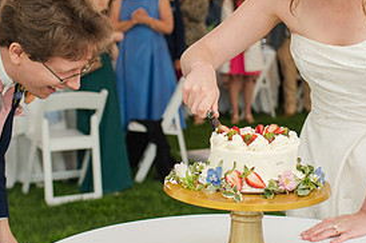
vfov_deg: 17.4
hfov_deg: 26.0
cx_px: 204
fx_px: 792
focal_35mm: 78
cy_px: 61
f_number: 3.2
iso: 800
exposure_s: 1/200
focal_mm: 35
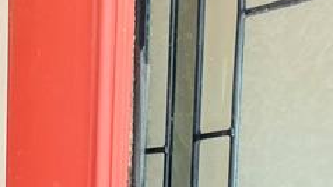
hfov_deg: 22.9
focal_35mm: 85
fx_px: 751
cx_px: -70
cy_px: 312
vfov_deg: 13.1
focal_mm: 3
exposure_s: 1/122
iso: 40
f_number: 1.8
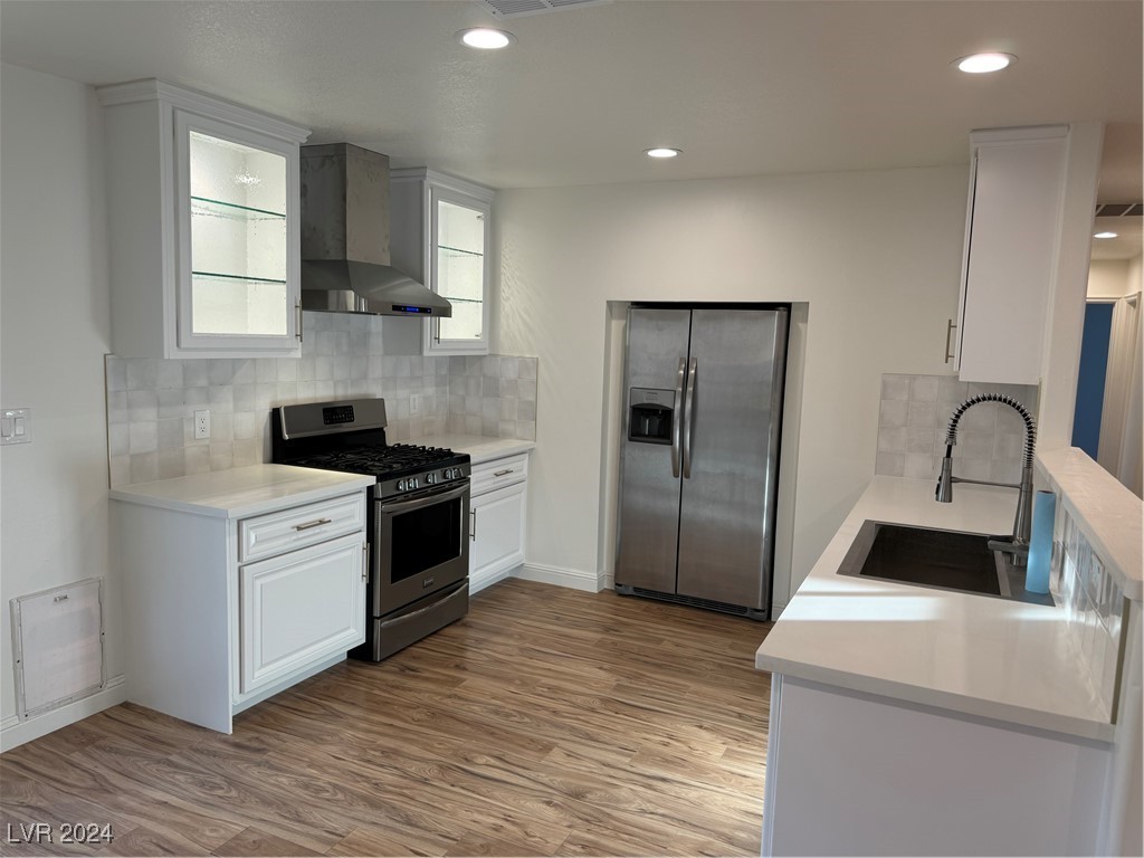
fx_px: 793
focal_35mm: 24
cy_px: 429
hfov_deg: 71.6
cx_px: 572
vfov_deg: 56.8
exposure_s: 1/120
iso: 80
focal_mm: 6.76
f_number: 1.78
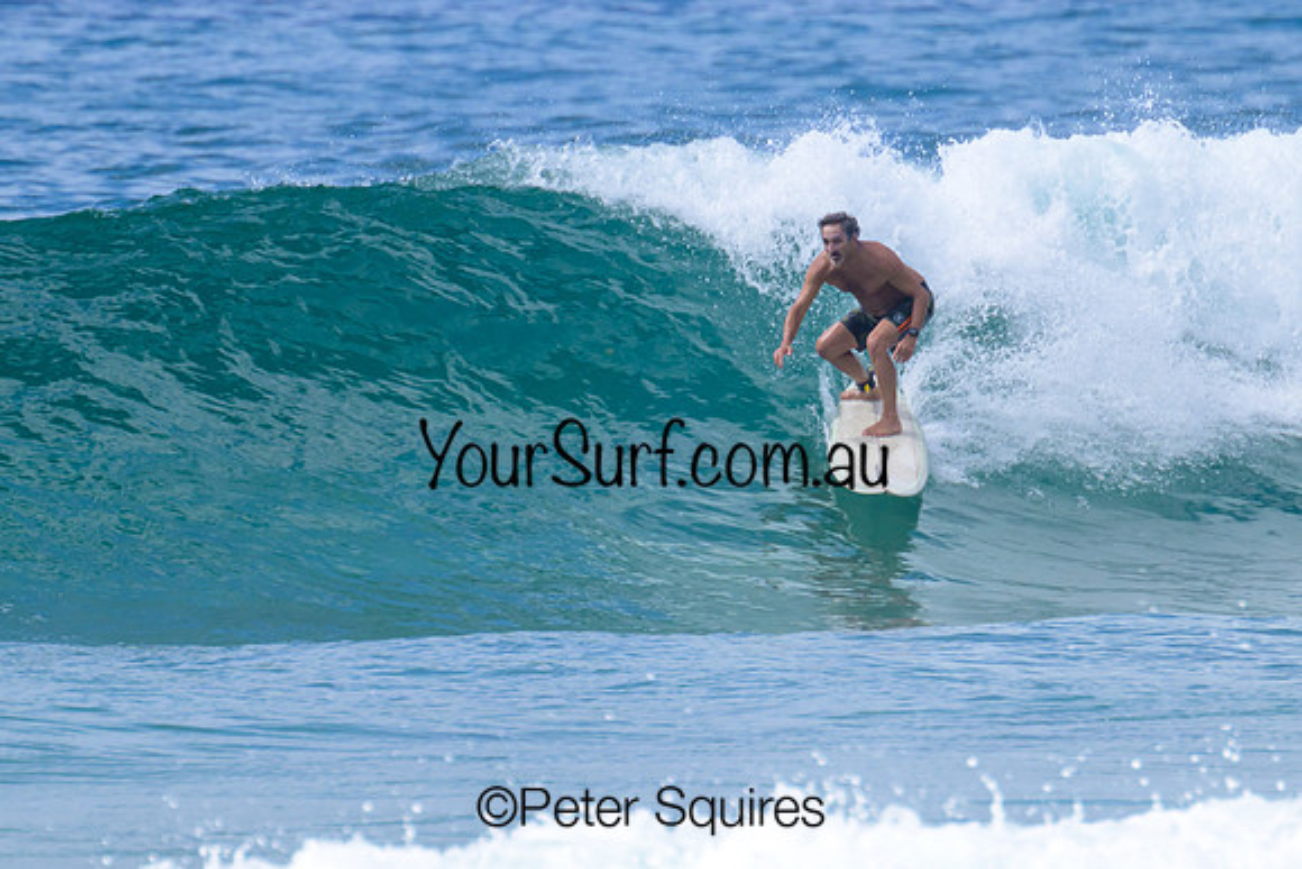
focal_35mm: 1094
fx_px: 39581
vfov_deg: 1.3
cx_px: 667
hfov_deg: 1.9
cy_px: 434
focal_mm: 800
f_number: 11
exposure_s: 1/2000
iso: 800
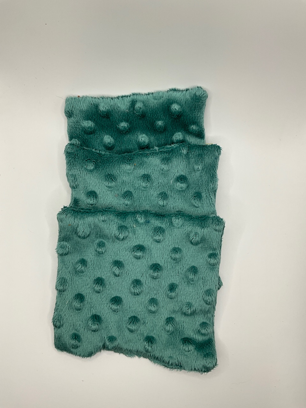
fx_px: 342
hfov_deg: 48.2
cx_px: 153
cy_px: 204
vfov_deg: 61.7
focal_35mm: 29
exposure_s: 1/159
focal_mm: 3
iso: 20
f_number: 1.8
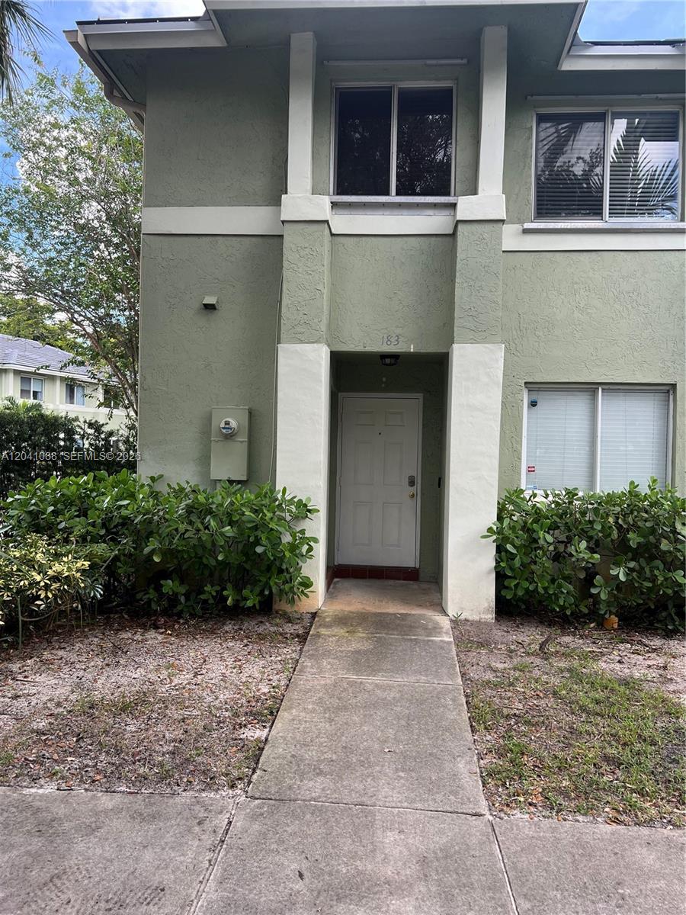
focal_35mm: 26
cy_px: 458
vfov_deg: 67.3
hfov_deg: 53.1
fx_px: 687
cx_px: 343
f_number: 1.5
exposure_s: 1/567
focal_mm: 5.7
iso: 50
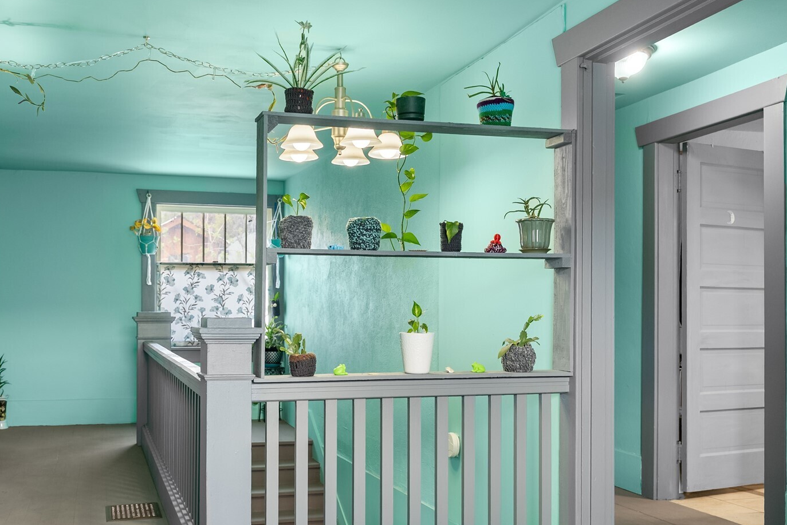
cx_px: 325
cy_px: 307
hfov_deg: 51.6
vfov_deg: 35.9
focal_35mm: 37
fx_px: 809
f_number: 4.5
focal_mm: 30
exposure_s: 1/15
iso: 400
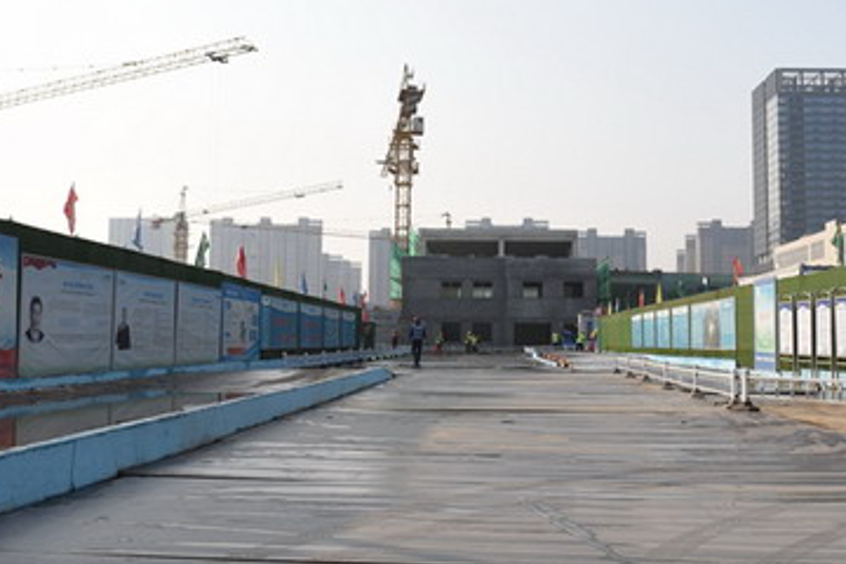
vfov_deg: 33.4
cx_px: 484
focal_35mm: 40
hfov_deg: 48.3
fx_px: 940
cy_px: 275
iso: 200
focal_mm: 24
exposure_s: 1/640
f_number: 5.6
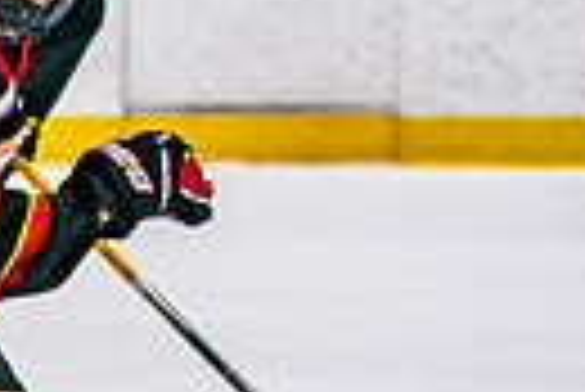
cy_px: 594
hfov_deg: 3.6
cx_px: -1087
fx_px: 9029
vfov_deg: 2.5
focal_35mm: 555
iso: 640
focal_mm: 85
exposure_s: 1/640
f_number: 2.8
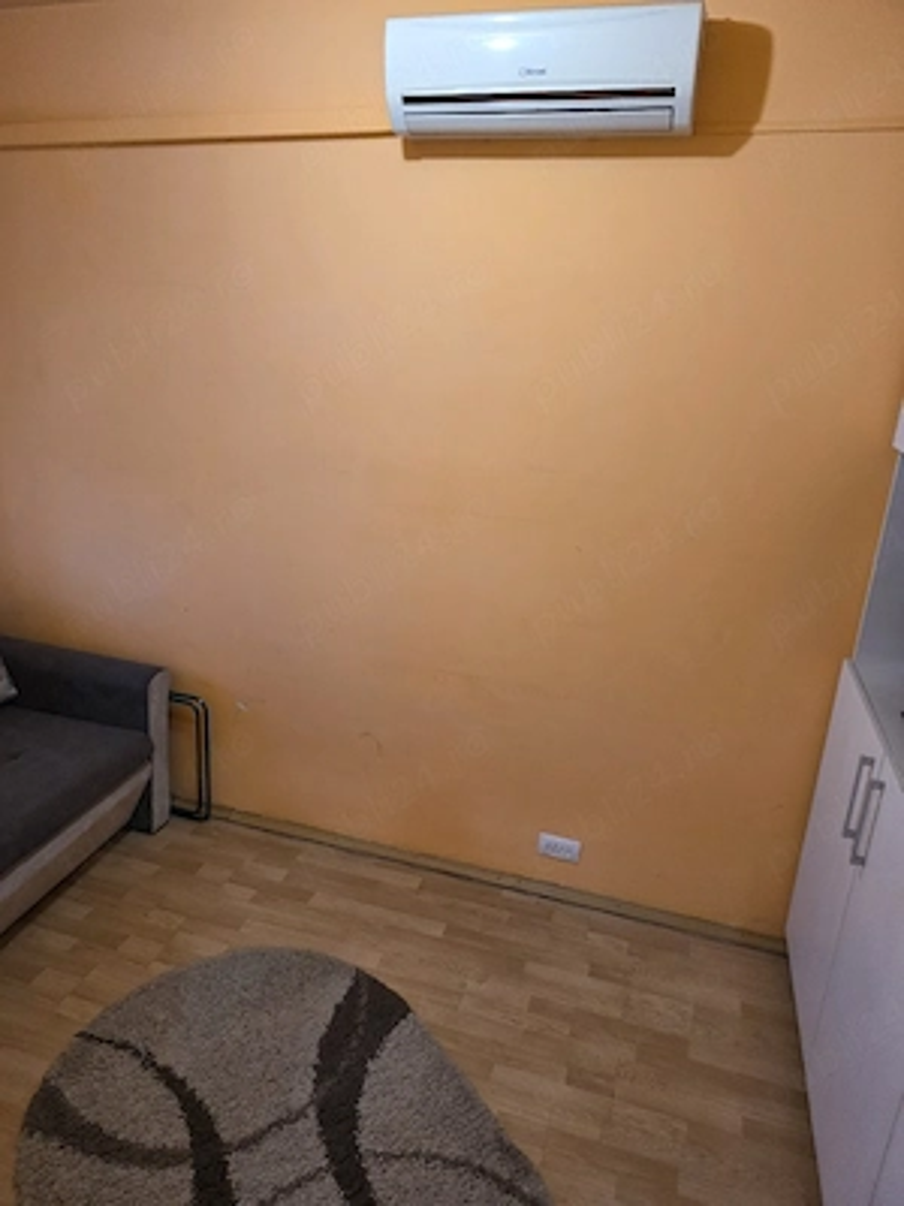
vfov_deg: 73.9
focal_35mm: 23
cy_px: 603
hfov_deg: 58.9
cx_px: 452
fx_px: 801
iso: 250
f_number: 1.7
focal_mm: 6.3
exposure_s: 1/101
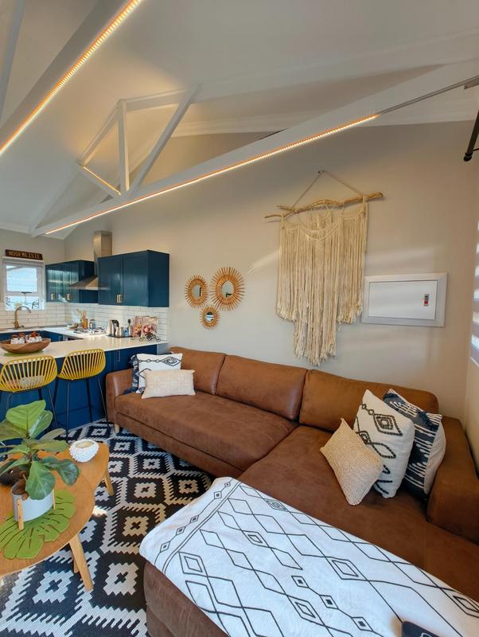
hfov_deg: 85.8
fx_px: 258
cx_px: 240
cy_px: 318
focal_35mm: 14
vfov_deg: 102.0
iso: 800
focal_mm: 2.15
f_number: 2.2
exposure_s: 1/50
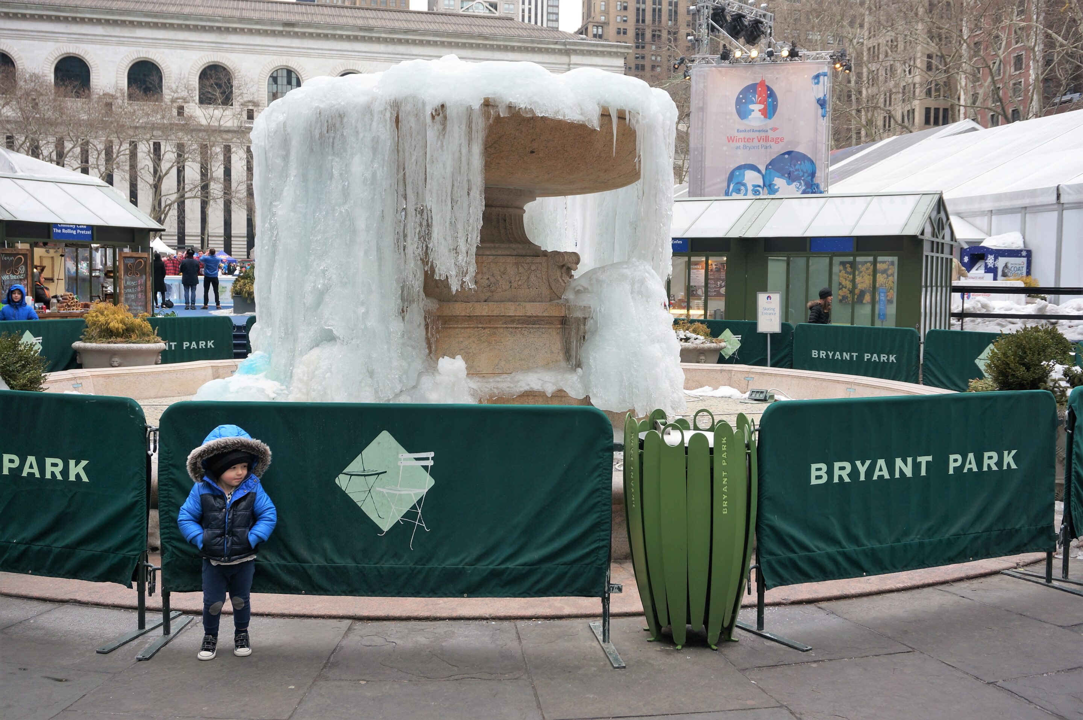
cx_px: 542
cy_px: 360
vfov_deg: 36.8
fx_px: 1082
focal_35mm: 36
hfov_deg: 53.2
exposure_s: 1/80
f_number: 5.6
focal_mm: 24
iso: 100
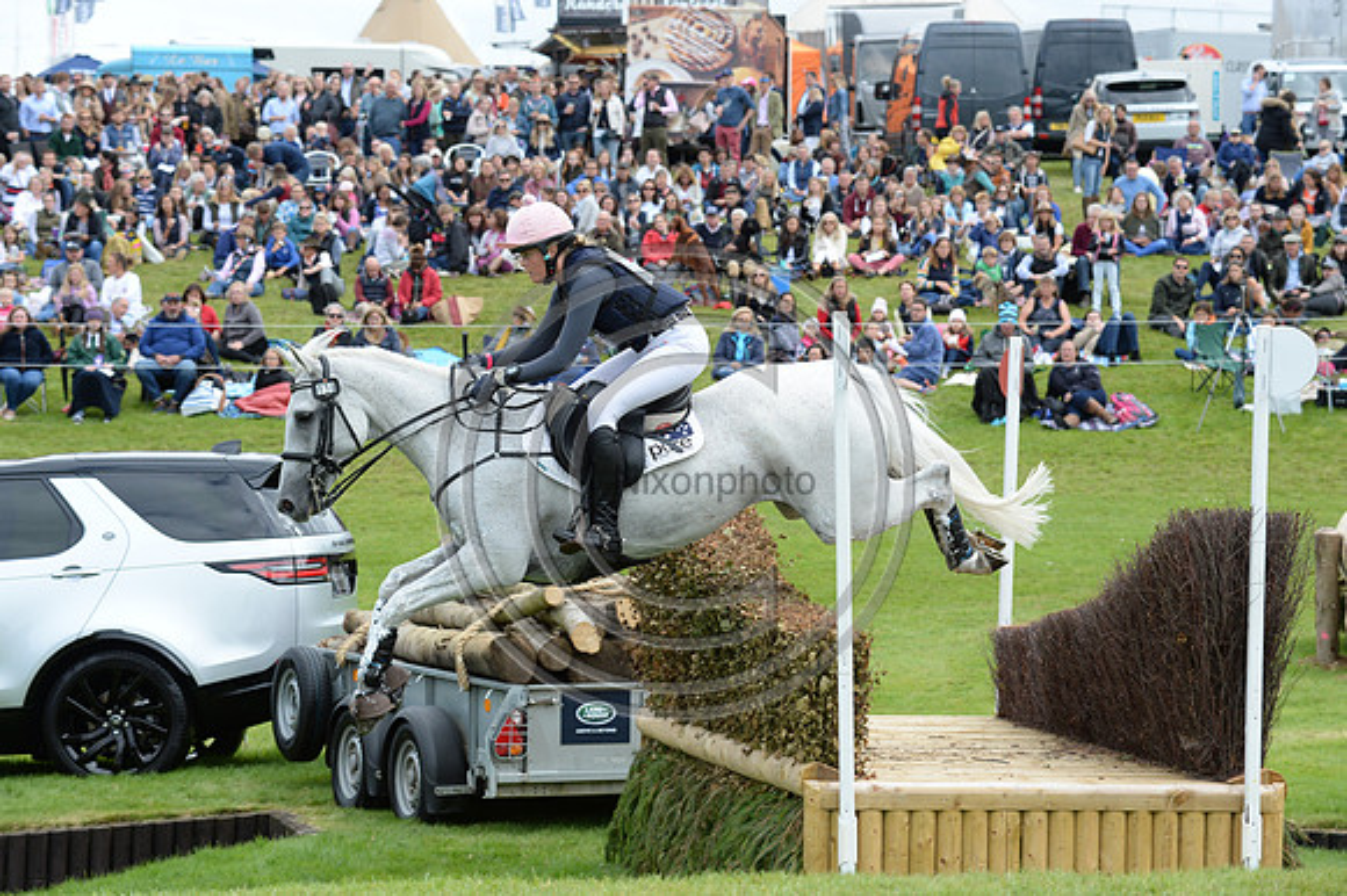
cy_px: 448
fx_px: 4861
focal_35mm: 130
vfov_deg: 10.5
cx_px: 674
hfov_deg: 15.8
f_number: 7.1
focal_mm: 130
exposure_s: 1/1000
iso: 1000
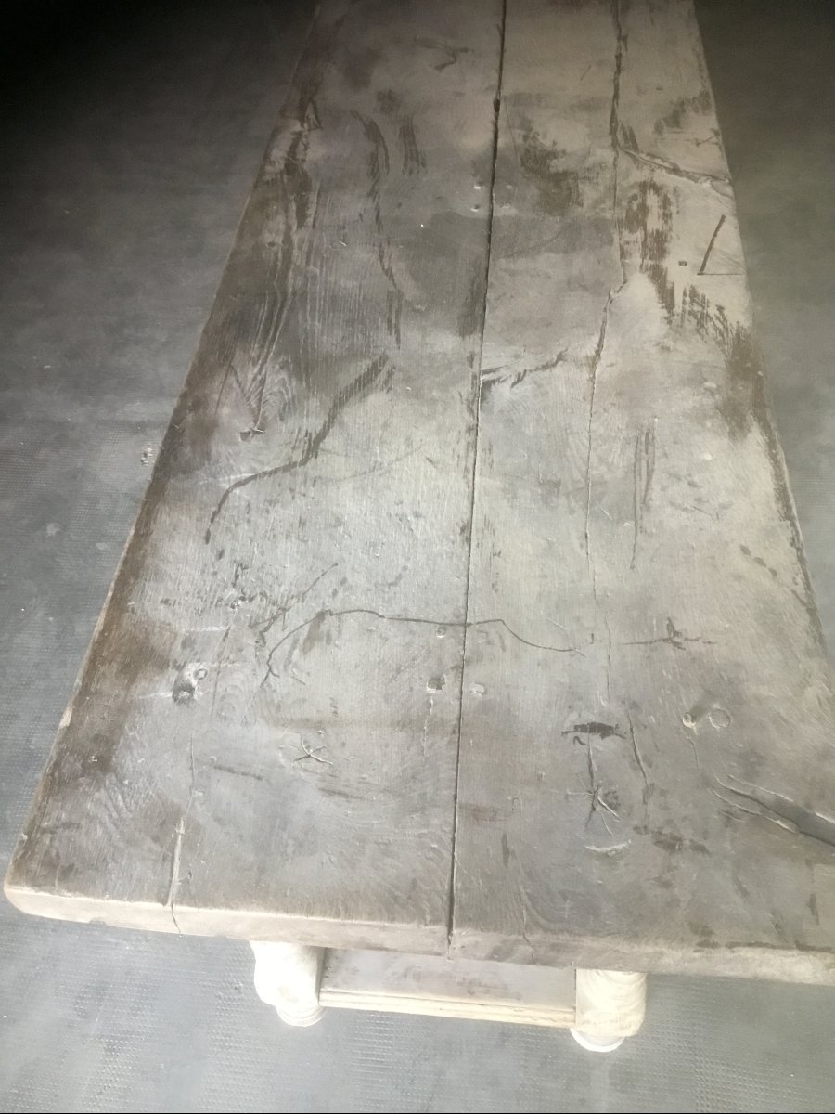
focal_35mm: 31
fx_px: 997
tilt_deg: -49.2
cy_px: 557
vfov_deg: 58.4
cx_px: 418
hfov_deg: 45.4
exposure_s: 1/33
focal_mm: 3.3
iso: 160
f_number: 2.4
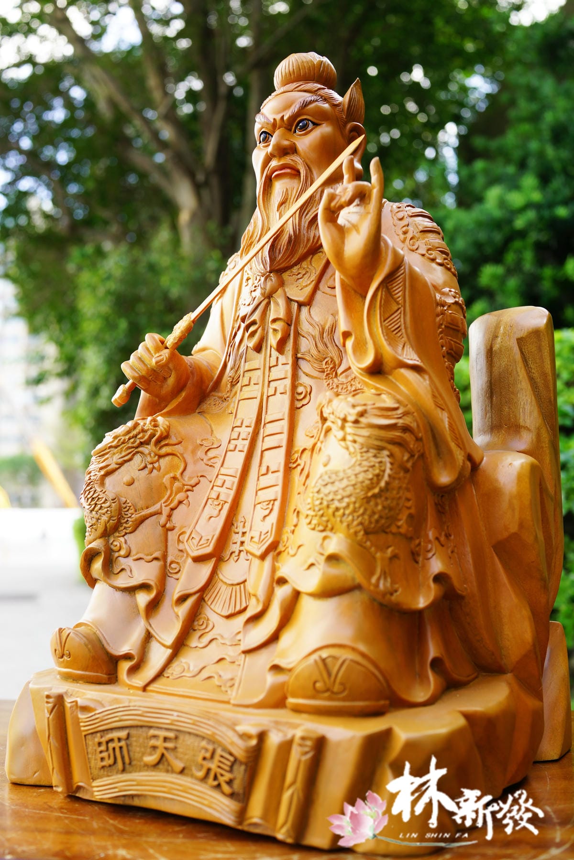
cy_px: 430
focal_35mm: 35
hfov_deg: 37.9
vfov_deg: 54.4
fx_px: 837
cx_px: 287
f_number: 5.6
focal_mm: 35
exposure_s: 1/80
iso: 320
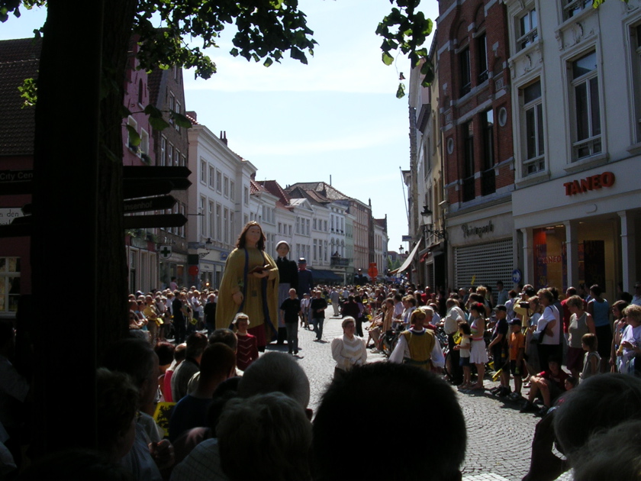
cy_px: 240
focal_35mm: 38
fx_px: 704
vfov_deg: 37.7
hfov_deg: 49.0
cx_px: 320
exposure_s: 1/362
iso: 50
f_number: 5.6
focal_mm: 5.8
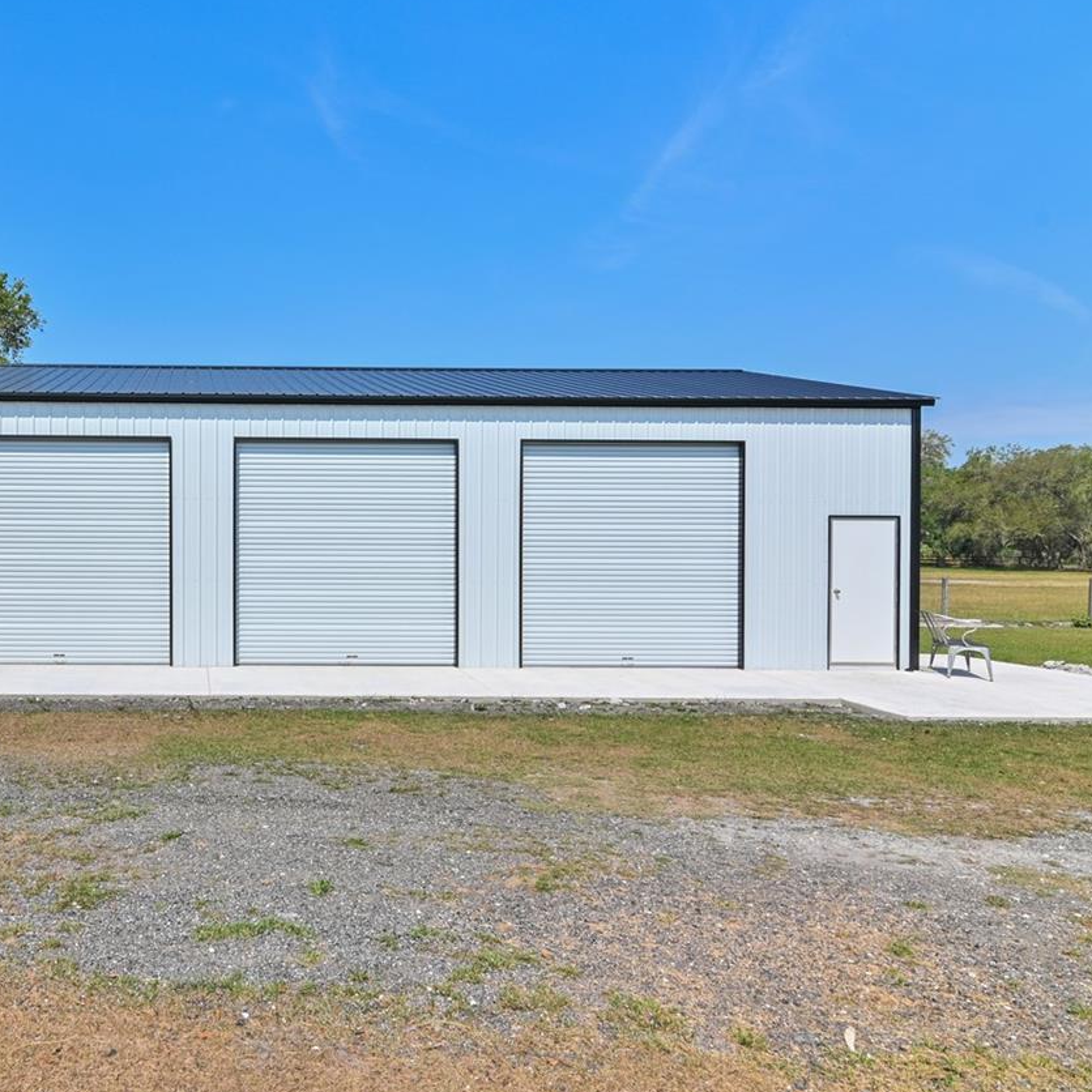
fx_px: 928
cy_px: 551
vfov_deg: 60.9
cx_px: 201
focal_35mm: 26
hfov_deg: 56.1
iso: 100
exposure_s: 1/200
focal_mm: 16
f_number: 8
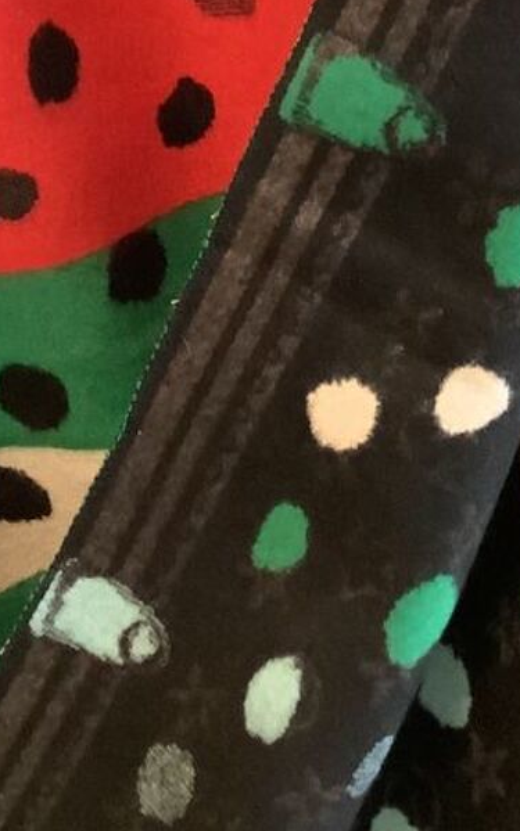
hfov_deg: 17.8
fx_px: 1655
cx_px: 347
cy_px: 73
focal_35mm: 73
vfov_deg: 27.2
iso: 800
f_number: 2.4
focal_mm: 3.3
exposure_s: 1/25
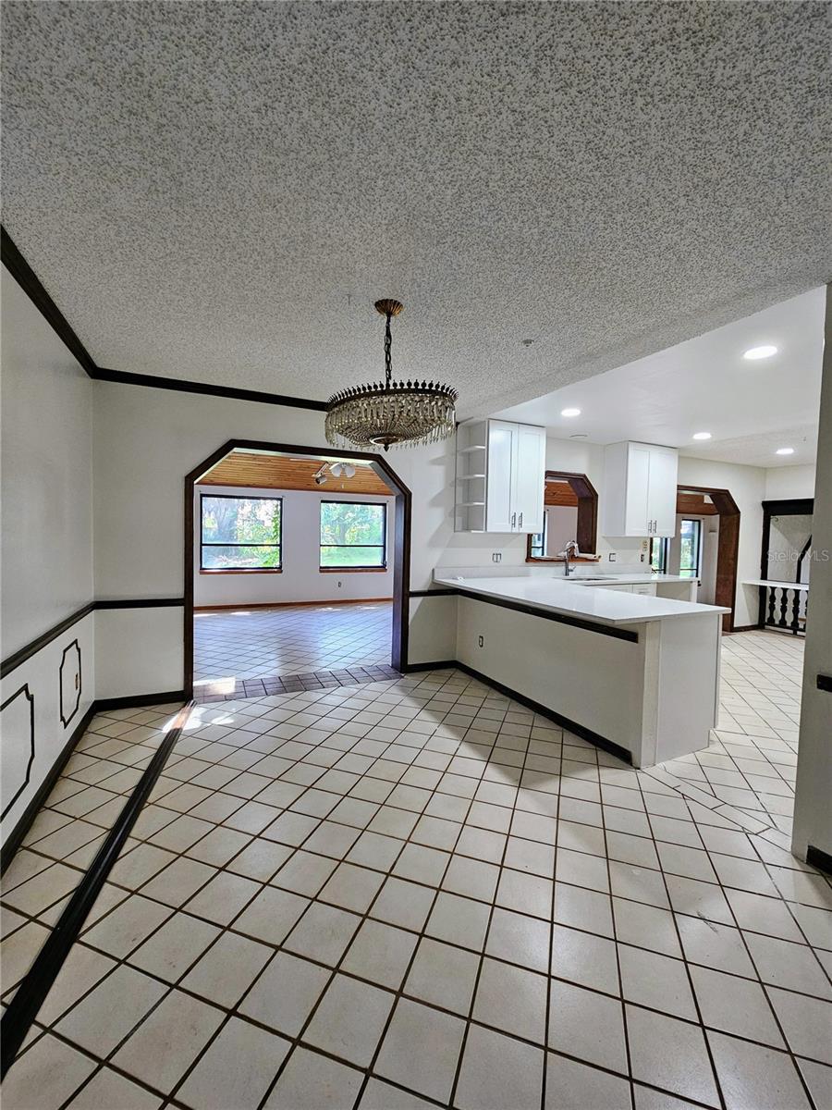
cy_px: 555
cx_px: 416
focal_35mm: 13
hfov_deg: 89.9
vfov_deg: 106.2
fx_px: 417
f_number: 2.2
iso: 200
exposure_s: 1/60
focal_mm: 2.2
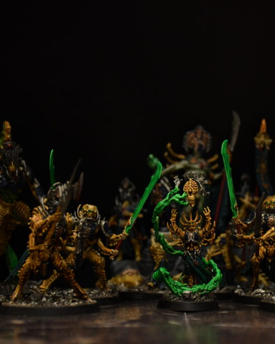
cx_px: 198
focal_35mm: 81
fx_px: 824
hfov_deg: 18.9
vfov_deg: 23.6
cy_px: 172
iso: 2000
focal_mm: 38
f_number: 4.2
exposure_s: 1/200
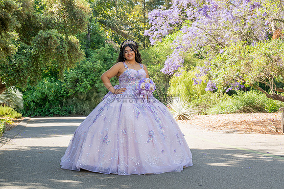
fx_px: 459
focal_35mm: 58
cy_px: 93
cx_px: 148
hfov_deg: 34.4
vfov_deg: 23.3
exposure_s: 1/200
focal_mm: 55
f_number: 5.6
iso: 200
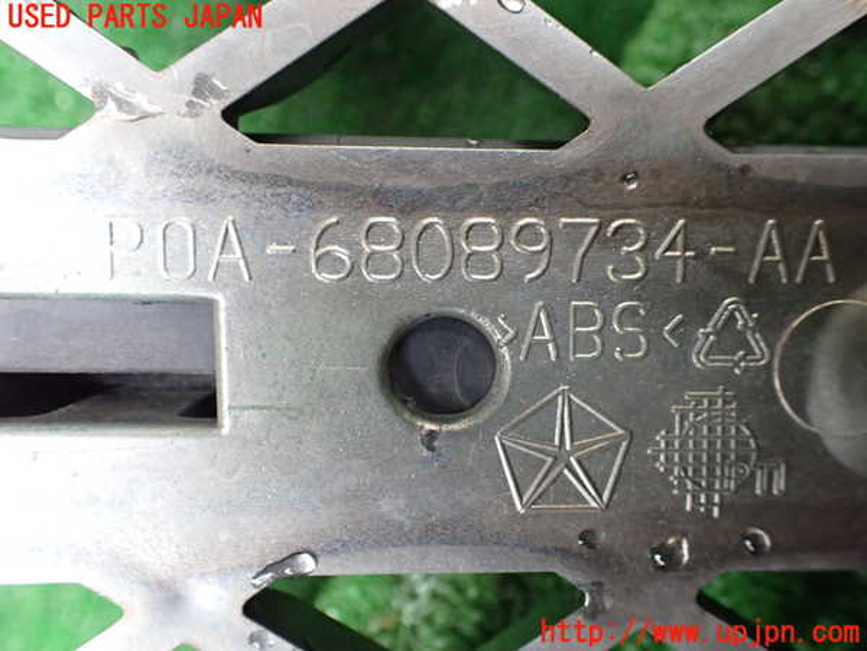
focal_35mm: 30
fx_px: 751
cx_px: 434
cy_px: 326
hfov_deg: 60.0
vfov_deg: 46.8
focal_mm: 5.4
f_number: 2.3
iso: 500
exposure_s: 1/125
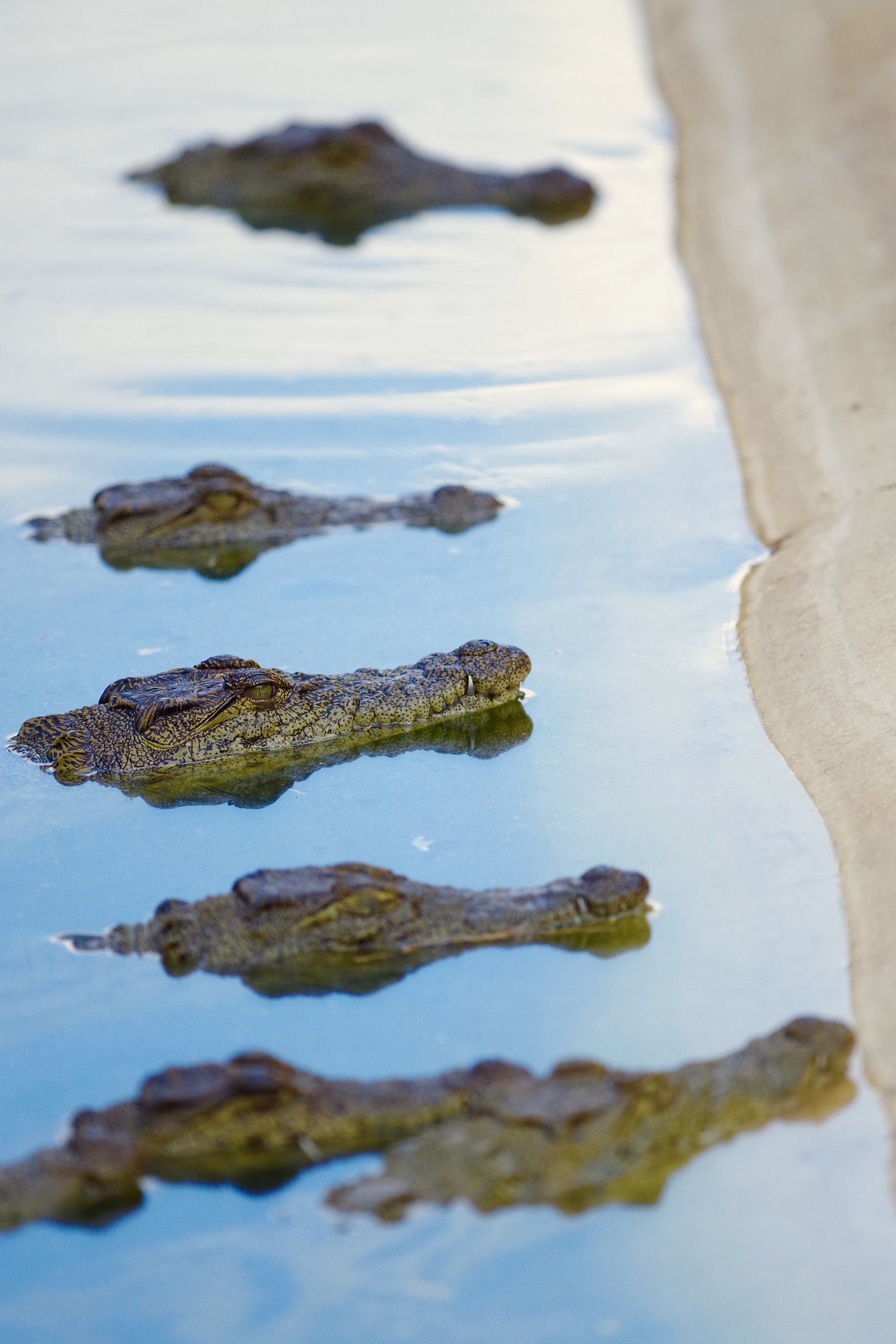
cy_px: 677
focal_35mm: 453
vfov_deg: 4.6
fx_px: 16914
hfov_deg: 3.0
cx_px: 448
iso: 800
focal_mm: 300
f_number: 4
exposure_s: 1/1600
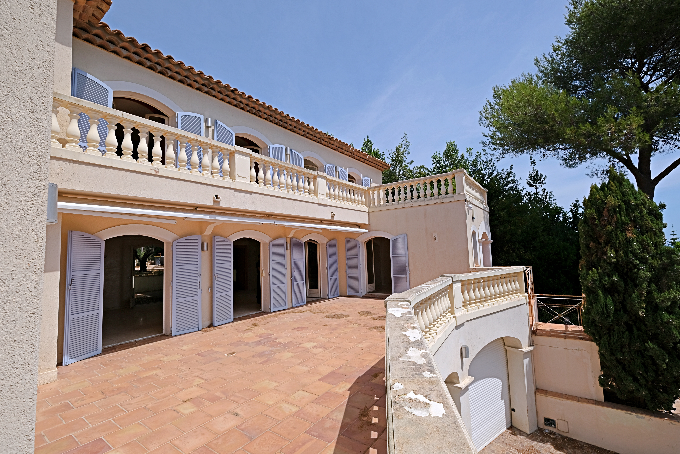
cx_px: 340
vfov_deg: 77.3
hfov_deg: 100.4
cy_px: 227
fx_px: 283
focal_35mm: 15
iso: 160
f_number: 5.6
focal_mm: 10
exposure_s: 1/900
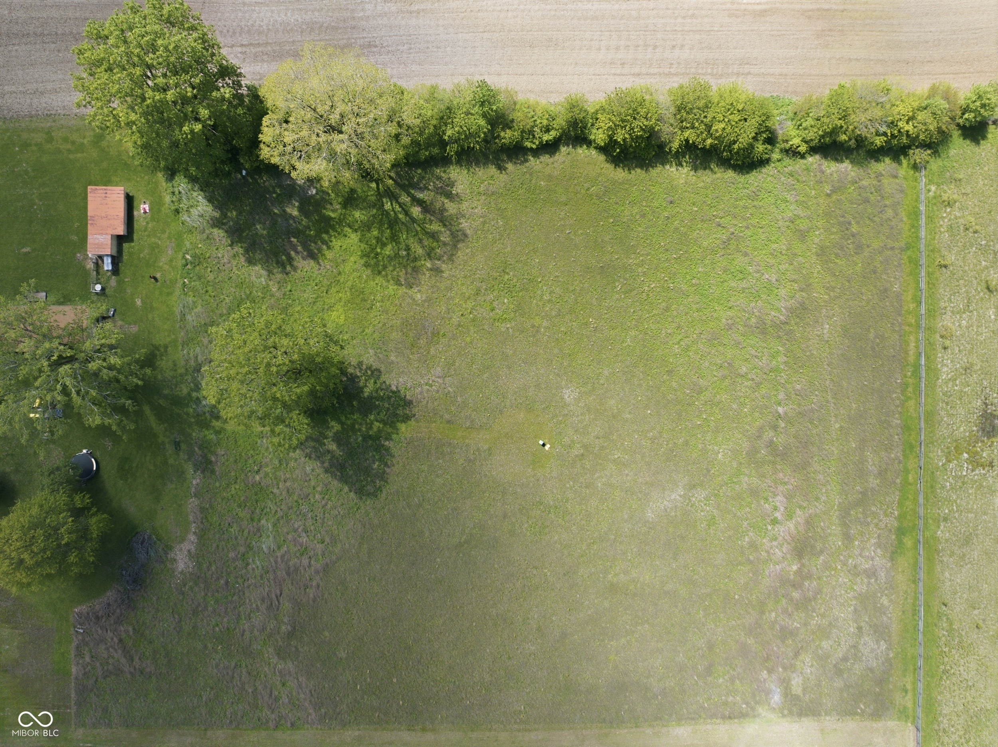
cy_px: 374
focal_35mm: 24
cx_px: 499
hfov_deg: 71.6
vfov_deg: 56.8
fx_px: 692
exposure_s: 1/160
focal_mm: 12.3
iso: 100
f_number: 2.8
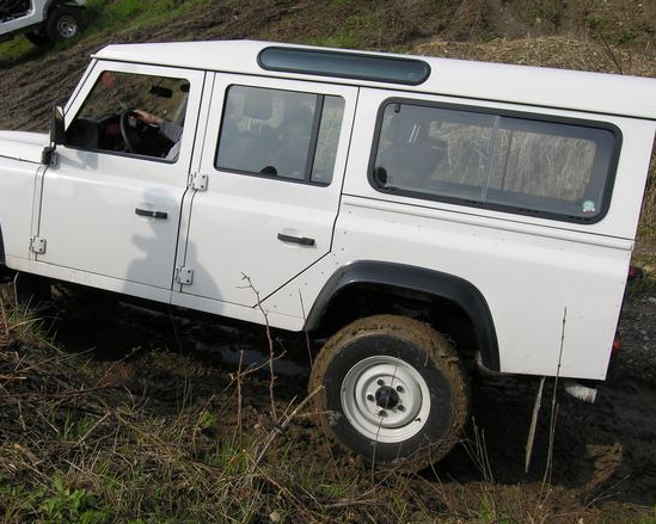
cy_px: 283
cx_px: 249
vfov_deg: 37.3
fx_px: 776
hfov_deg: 45.4
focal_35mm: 40
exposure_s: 1/250
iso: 50
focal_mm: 7.5
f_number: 6.2
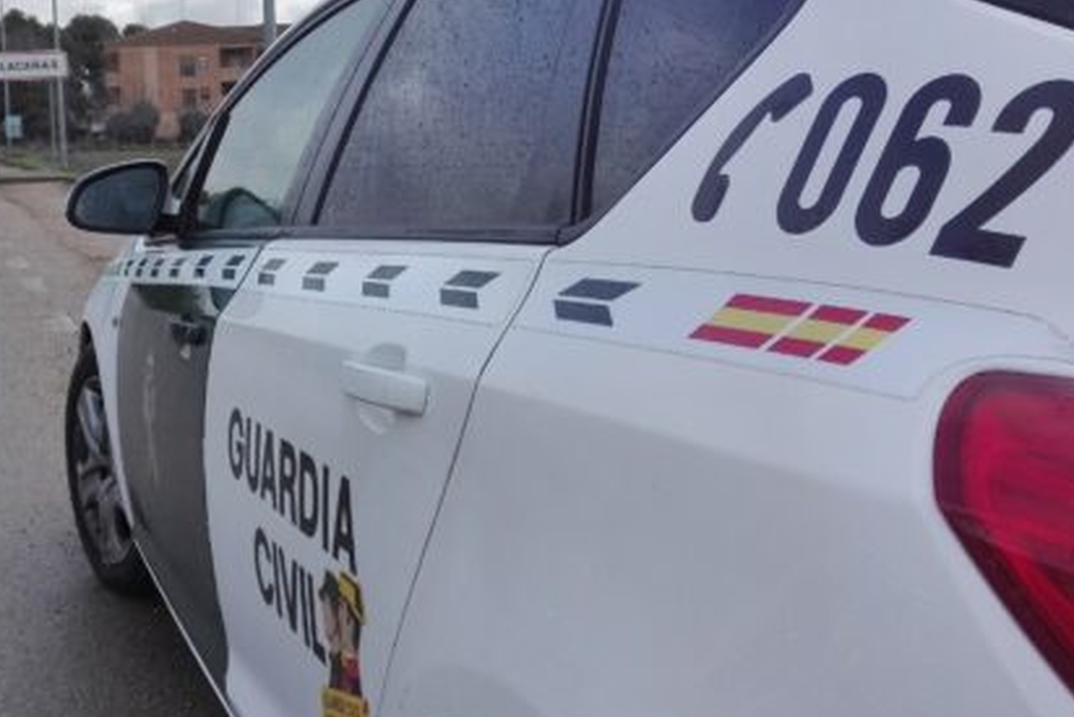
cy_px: 228
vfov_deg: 29.6
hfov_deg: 42.4
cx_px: 282
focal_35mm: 45
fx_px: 1343
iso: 100
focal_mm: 3.79
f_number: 2
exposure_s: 1/665
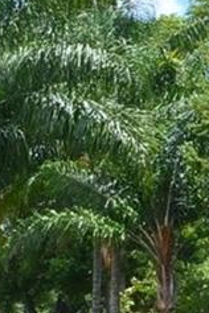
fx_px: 879
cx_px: -373
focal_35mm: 101
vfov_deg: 19.2
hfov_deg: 10.5
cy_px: 366
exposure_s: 1/1000
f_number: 7.1
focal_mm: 10
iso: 400
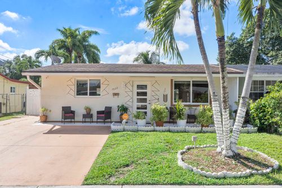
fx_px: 229
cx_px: 141
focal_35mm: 29
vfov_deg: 44.6
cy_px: 94
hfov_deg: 63.2
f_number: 11
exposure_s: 1/160
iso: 100
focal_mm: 19.5
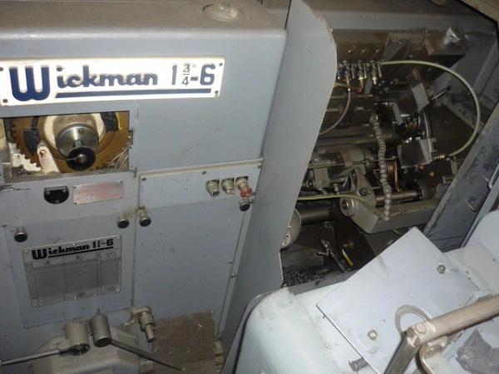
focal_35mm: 33
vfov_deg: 42.9
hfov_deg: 55.4
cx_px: 250
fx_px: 476
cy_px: 187
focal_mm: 5.5
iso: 200
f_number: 2.8
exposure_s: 1/30
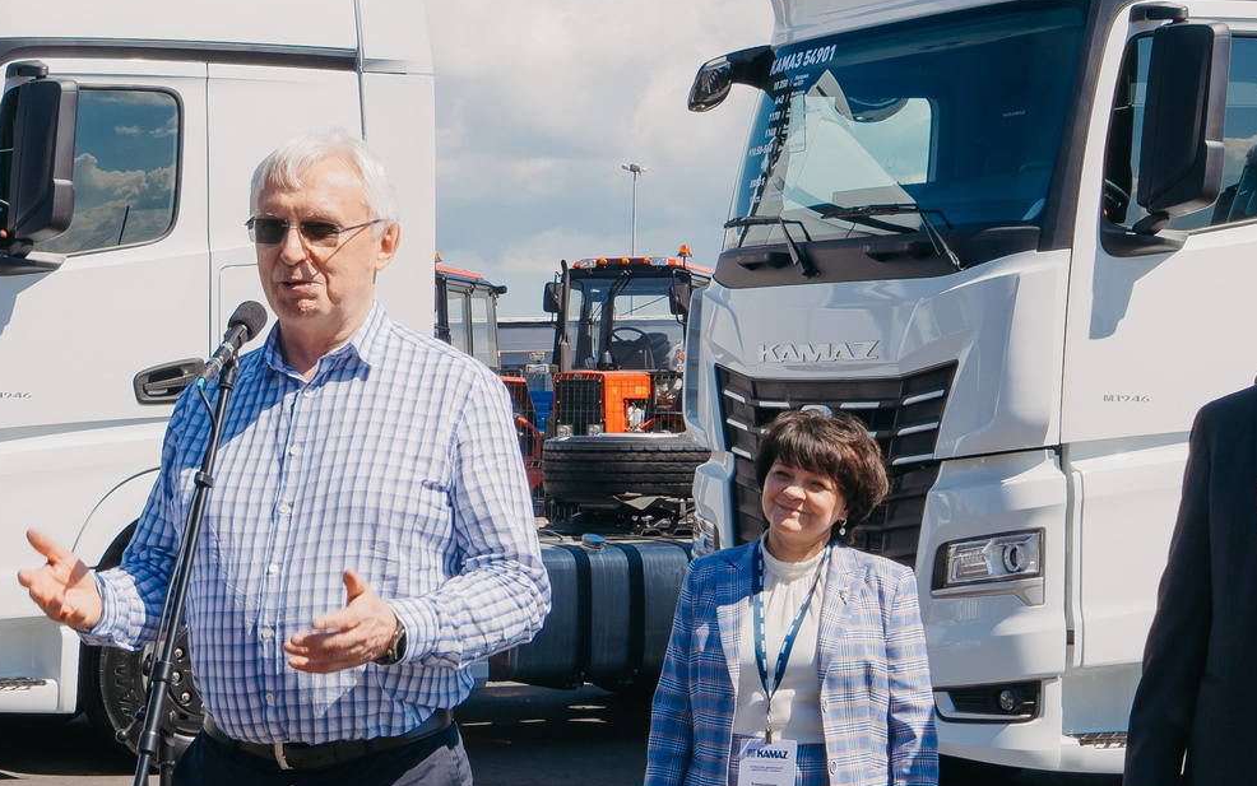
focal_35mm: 82
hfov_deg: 25.2
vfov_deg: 15.9
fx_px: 2810
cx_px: 511
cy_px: 582
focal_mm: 31
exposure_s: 1/125
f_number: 14
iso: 160
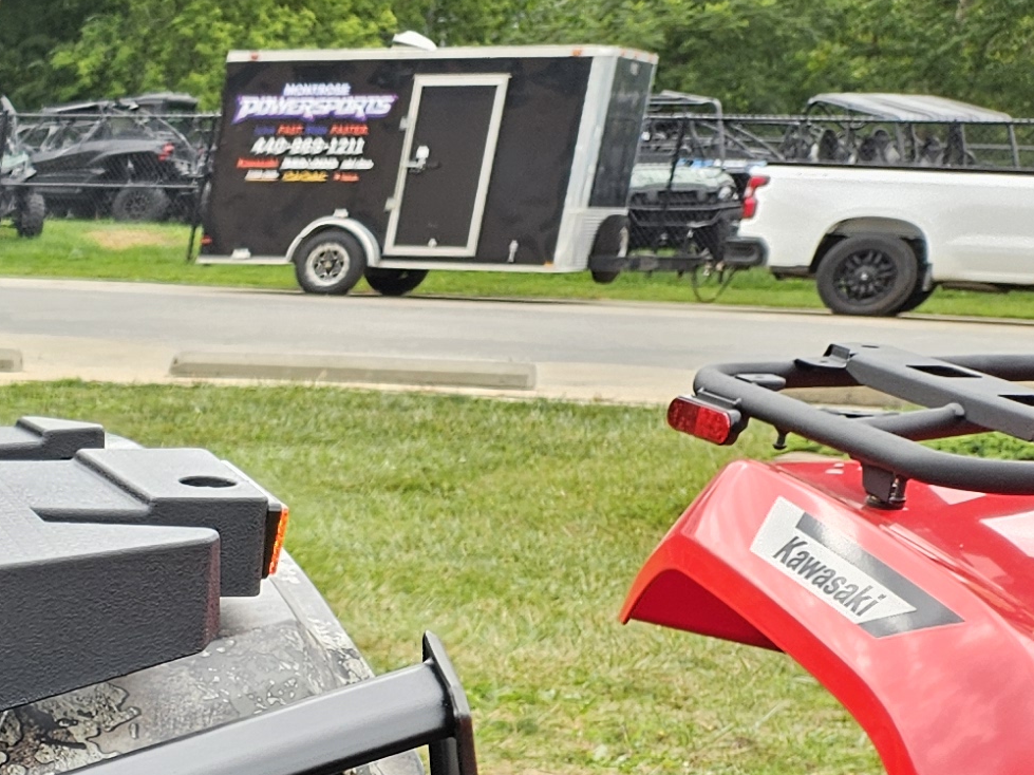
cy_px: 1124
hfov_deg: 16.5
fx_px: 2807
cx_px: -954
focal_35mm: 94
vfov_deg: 14.7
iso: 25
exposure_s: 1/242
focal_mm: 5.4
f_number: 1.8
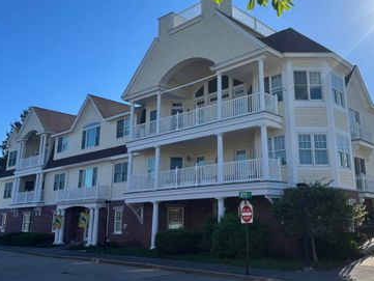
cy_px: 111
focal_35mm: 36
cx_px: 204
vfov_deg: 39.5
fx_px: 389
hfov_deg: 51.3
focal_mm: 5.96
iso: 50
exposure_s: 1/2288
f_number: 1.6
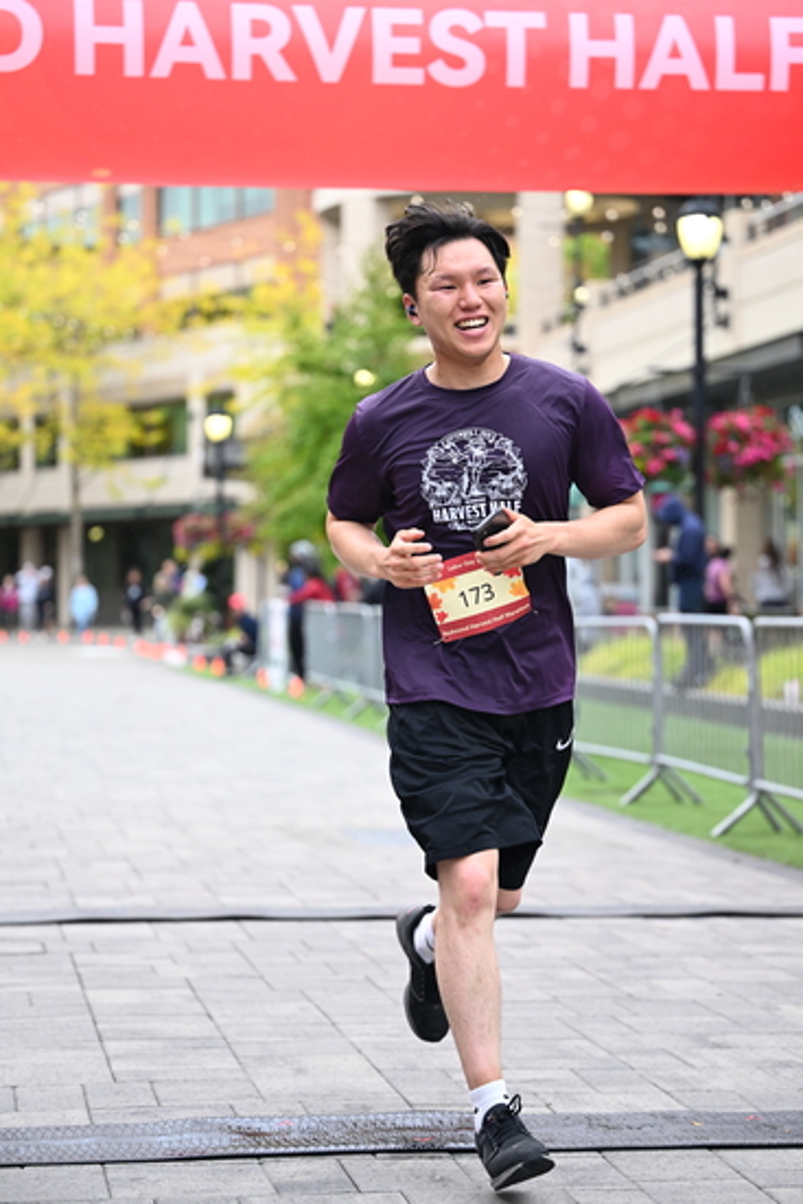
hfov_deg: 16.7
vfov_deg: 24.8
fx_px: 2742
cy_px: 602
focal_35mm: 82
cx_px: 402
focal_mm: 82
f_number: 2.8
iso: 1250
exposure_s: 1/1600
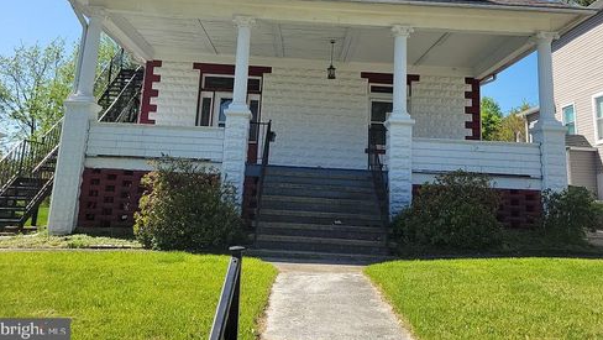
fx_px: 464
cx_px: 304
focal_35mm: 29
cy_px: 111
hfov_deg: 66.0
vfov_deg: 39.7
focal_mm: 5.4
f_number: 1.8
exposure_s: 1/1718
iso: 50
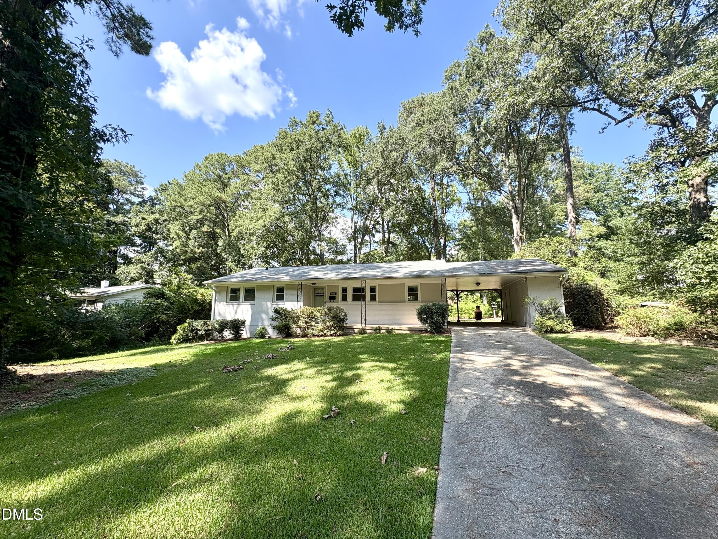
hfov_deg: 102.1
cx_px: 359
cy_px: 270
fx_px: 290
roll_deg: +0.2
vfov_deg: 85.7
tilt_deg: +9.1
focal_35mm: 14
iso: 50
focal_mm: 2.22
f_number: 2.2
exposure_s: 1/488
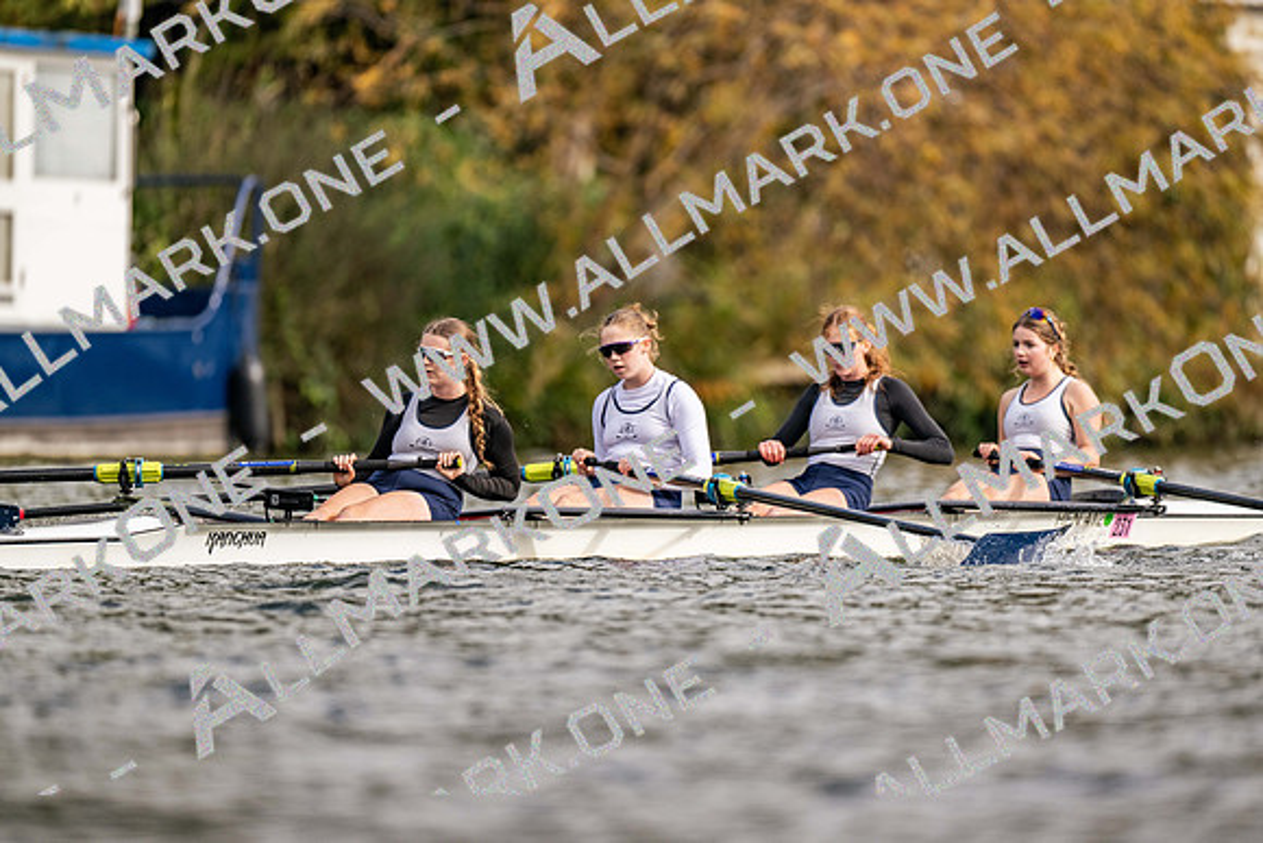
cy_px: 422
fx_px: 21065
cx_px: 632
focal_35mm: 600
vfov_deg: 2.3
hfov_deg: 3.4
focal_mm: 600
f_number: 4
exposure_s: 1/2500
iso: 280
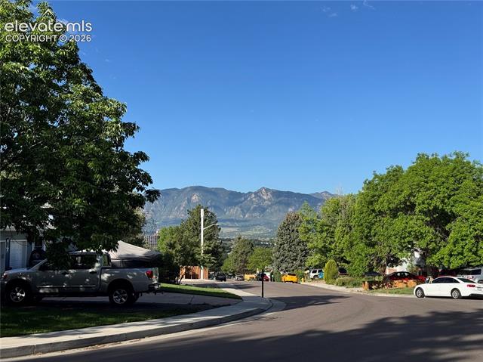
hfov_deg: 39.7
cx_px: 242
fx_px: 669
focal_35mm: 48
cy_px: 181
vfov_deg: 30.2
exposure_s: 1/4049
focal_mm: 6.76
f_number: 1.78
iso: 64
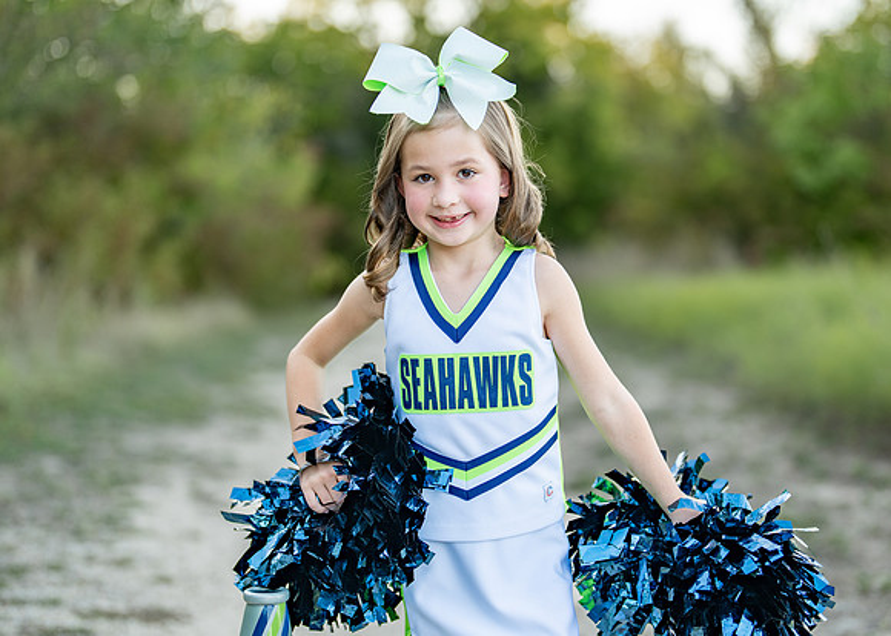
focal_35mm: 65
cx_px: 487
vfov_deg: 21.9
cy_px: 336
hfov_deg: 30.4
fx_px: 1640
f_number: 1.2
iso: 100
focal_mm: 50
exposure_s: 1/640
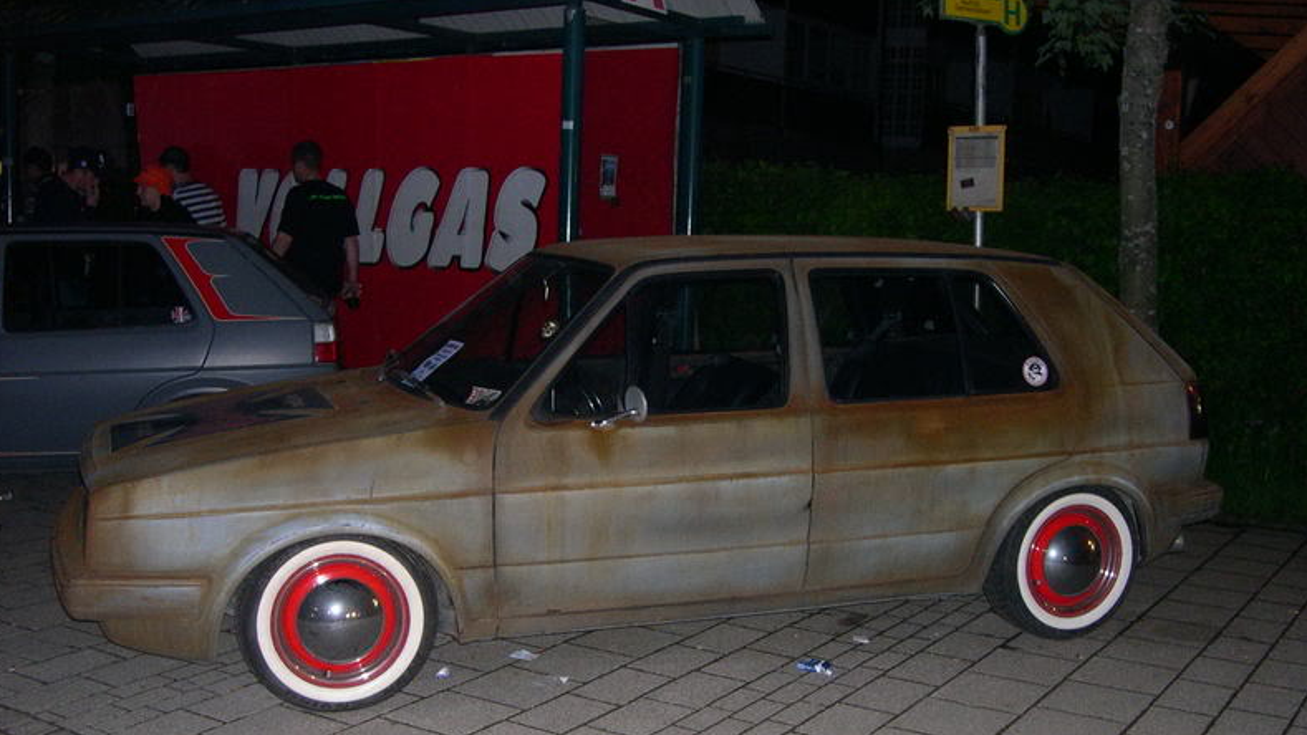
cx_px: 651
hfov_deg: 48.4
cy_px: 454
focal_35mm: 42
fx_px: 1456
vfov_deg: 28.3
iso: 400
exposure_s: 1/60
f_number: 2.8
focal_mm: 8
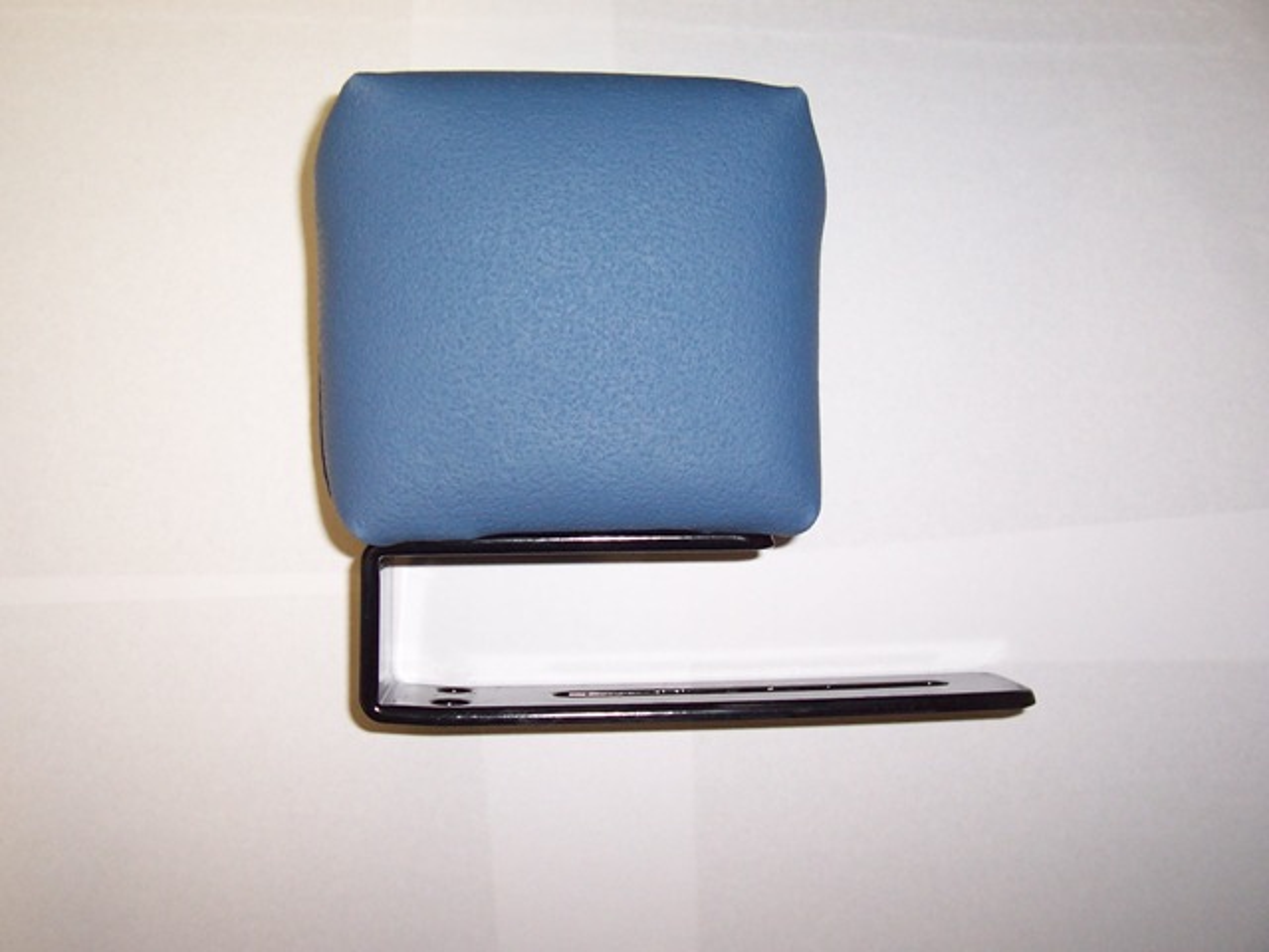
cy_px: 476
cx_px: 634
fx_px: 1356
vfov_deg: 38.7
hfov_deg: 50.1
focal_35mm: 37
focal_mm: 5.6
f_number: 2.8
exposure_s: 1/60
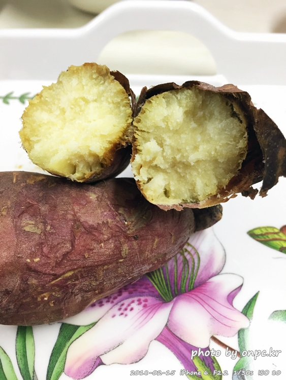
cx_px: 143
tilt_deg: -49.9
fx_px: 319
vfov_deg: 61.6
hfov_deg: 48.3
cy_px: 190
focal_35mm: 29
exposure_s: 1/30
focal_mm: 4.15
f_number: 2.2
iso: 80
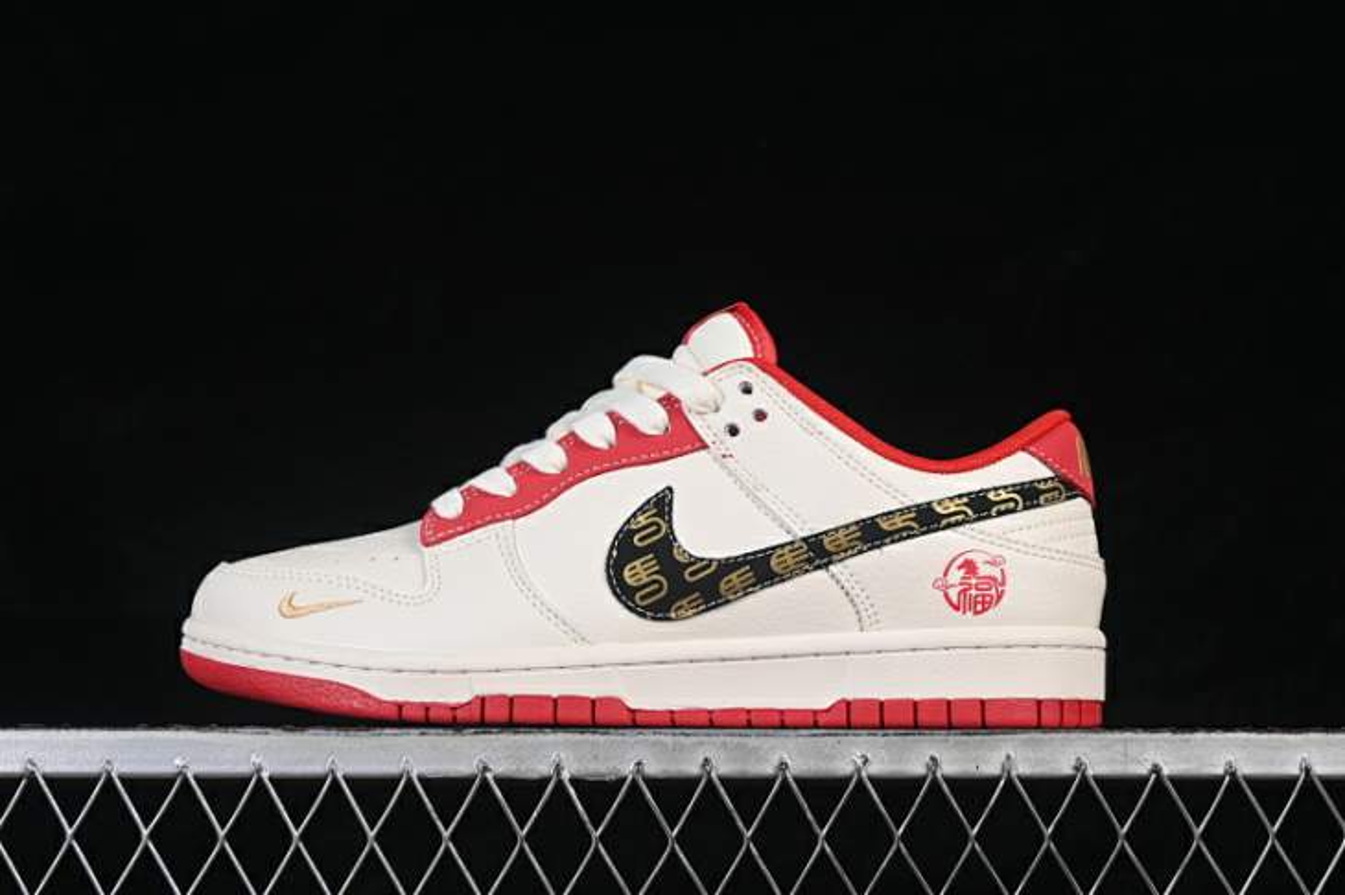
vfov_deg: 18.2
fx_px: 2801
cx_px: 672
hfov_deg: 27.0
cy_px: 448
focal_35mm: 75
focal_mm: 50
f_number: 8
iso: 160
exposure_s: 1/80
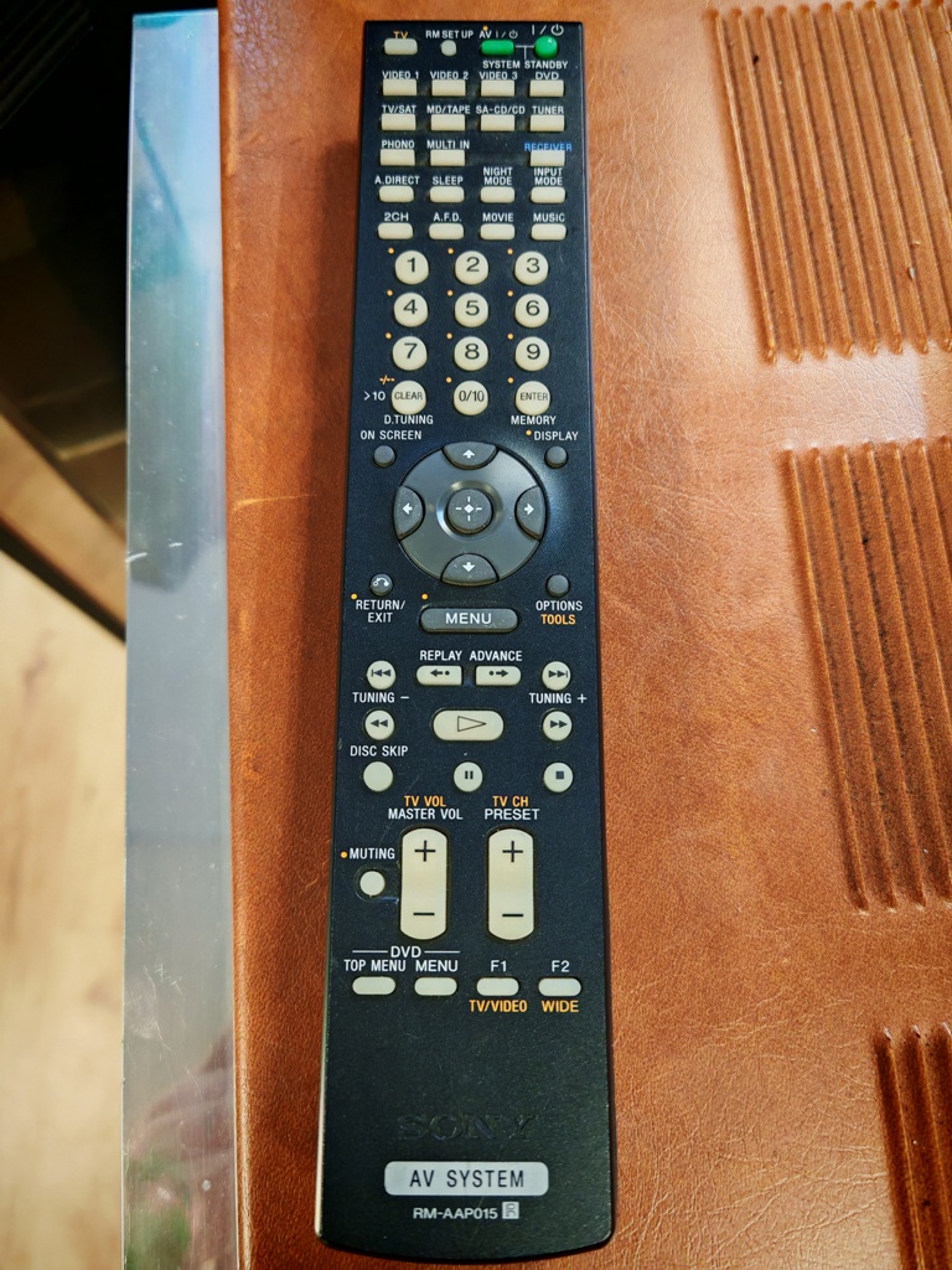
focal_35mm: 27
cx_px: 476
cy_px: 635
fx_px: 990
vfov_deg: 65.3
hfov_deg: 51.4
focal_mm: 6.67
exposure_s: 1/33
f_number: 1.9
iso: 1000
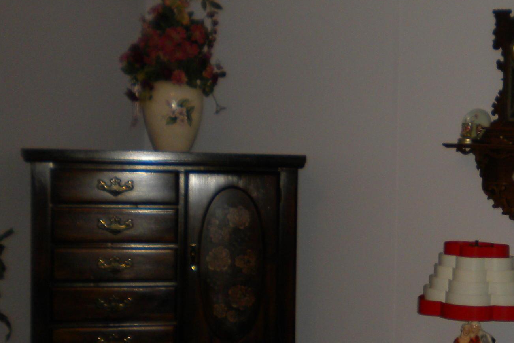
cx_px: 529
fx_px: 1199
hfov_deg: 23.1
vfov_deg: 16.2
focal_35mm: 84
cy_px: 237
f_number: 3.1
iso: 100
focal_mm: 6.3
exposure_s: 1/30
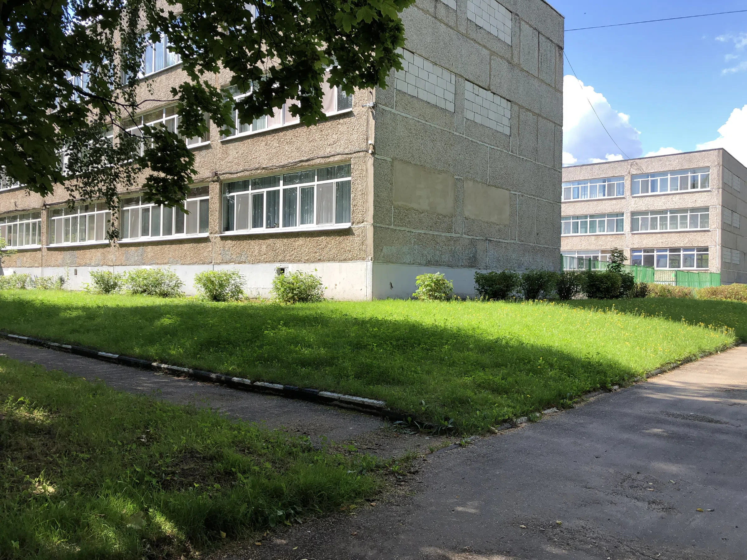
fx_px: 604
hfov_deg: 63.4
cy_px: 280
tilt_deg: -1.4
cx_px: 374
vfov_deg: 49.7
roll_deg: -0.6
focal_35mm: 28
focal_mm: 4
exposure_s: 1/725
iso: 20
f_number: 1.8
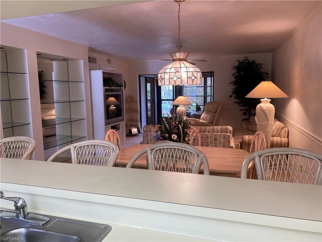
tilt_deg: -6.6
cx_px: 161
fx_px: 242
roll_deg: +0.5
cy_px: 121
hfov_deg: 67.3
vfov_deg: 53.1
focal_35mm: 26
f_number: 1.8
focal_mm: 4.25
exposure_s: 1/120
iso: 100
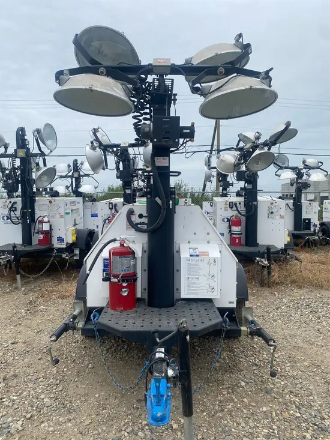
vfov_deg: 67.3
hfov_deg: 53.1
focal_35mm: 26
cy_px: 220
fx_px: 330
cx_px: 165
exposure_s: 1/810
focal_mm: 4.25
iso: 32
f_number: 1.8
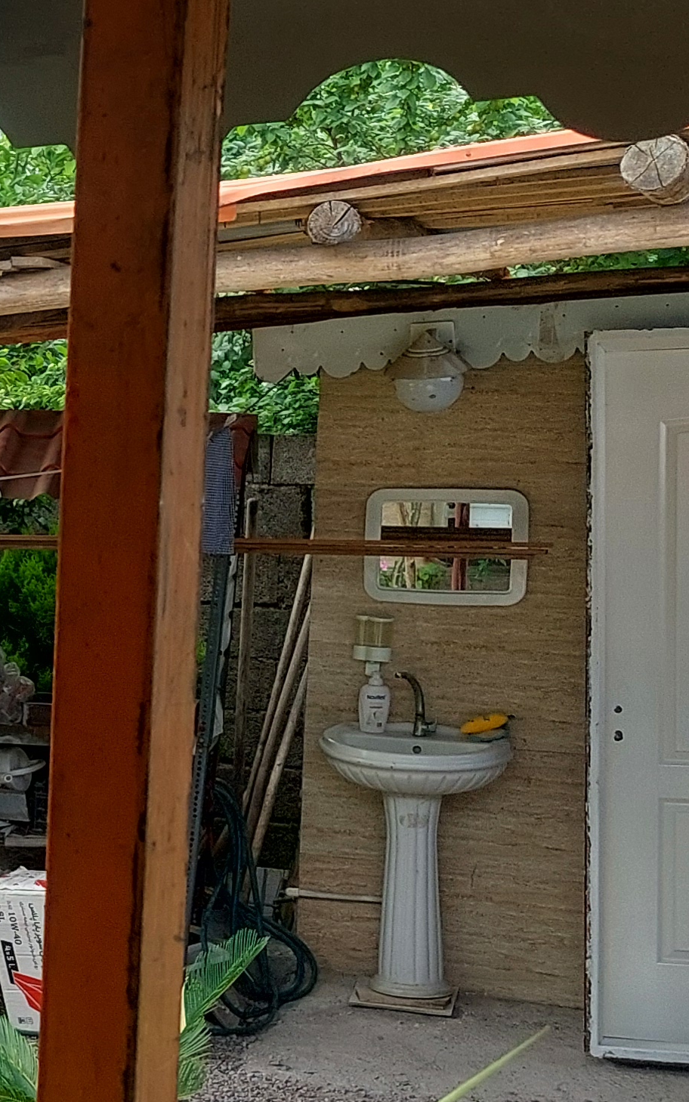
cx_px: -811
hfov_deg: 12.9
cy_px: 678
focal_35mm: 84
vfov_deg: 24.6
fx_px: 2523
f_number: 1.8
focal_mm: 5.23
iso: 40
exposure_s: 1/395
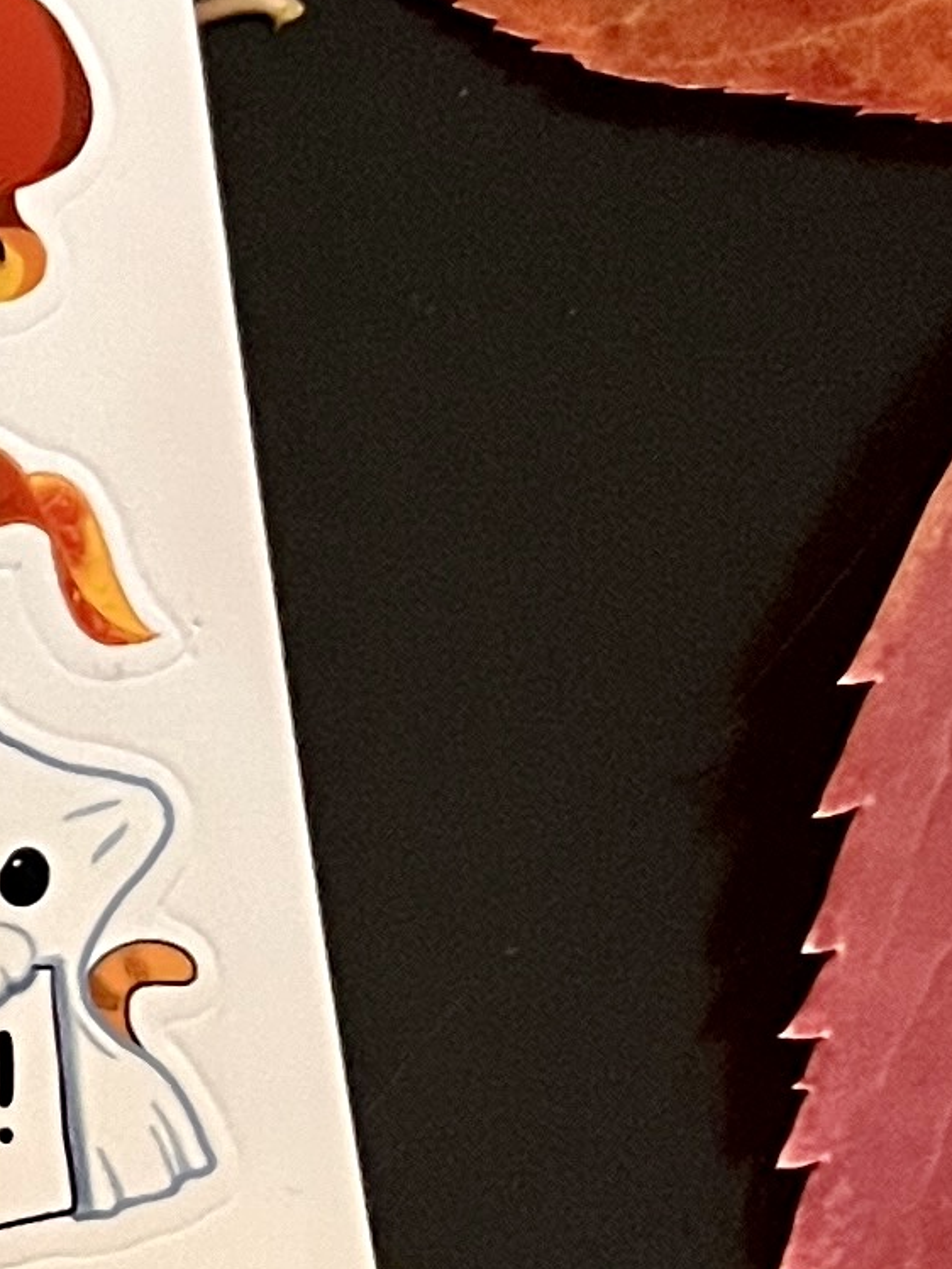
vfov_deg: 14.0
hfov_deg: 10.1
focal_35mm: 140
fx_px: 5132
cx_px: -615
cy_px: 1100
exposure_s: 1/33
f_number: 1.6
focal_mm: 5.1
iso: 500
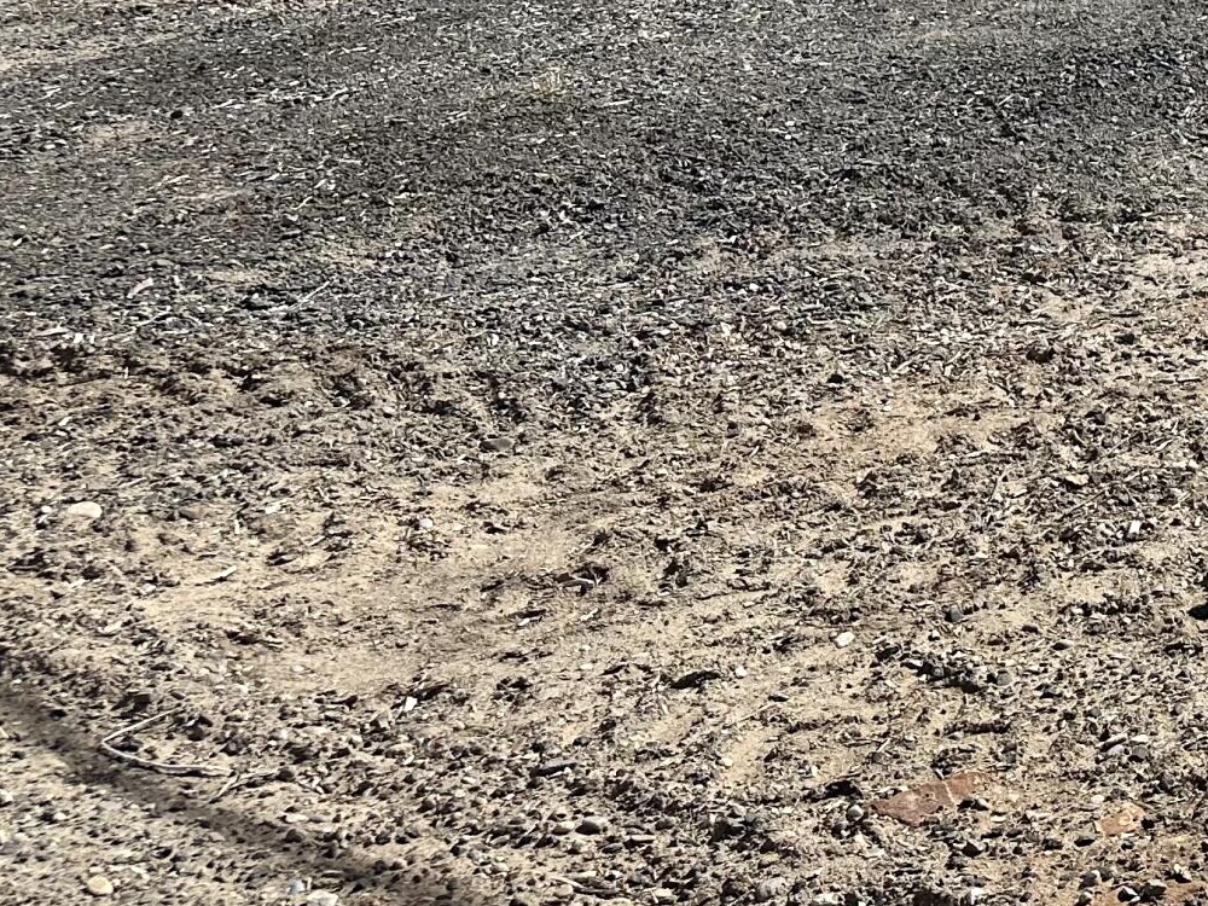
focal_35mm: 72
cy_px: -144
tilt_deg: -5.6
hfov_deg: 22.7
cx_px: 1750
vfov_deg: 19.4
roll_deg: +0.7
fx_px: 2513
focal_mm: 6.86
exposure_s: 1/4762
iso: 80
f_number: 1.78
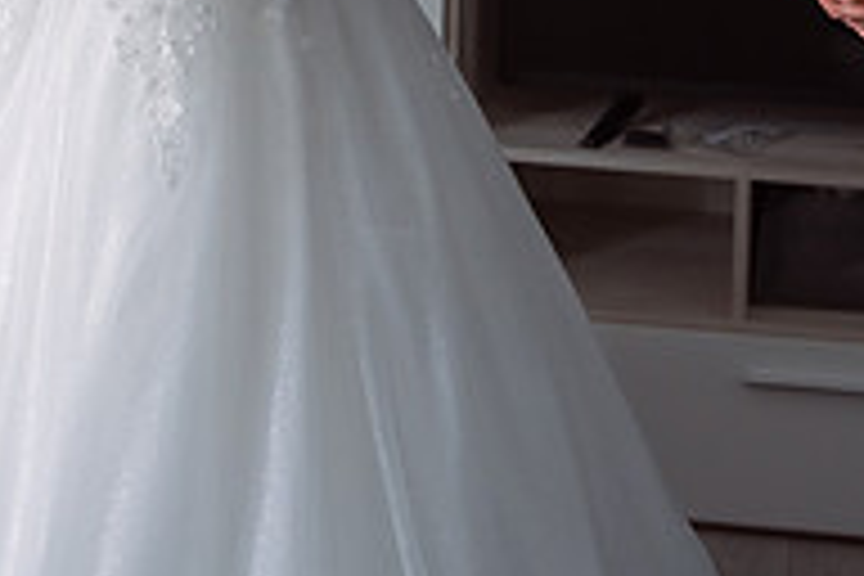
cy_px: -344
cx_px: 561
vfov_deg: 11.7
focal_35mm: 111
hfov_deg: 18.4
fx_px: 2664
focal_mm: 31
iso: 500
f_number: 2.8
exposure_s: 1/250
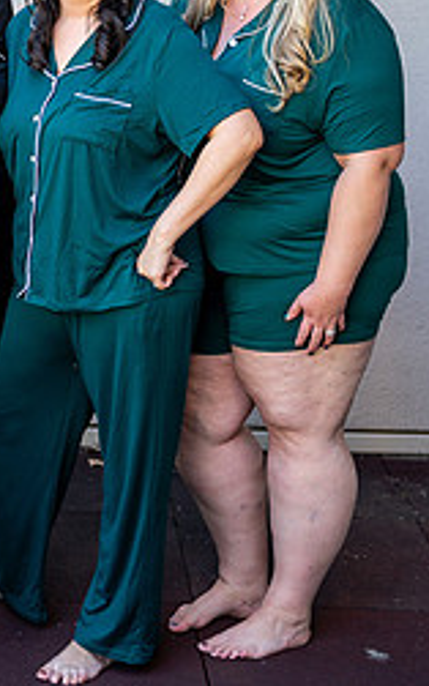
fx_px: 1982
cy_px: 239
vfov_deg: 19.6
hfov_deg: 12.2
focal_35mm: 106
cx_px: 5
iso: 200
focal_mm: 45
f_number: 2.8
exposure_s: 1/125
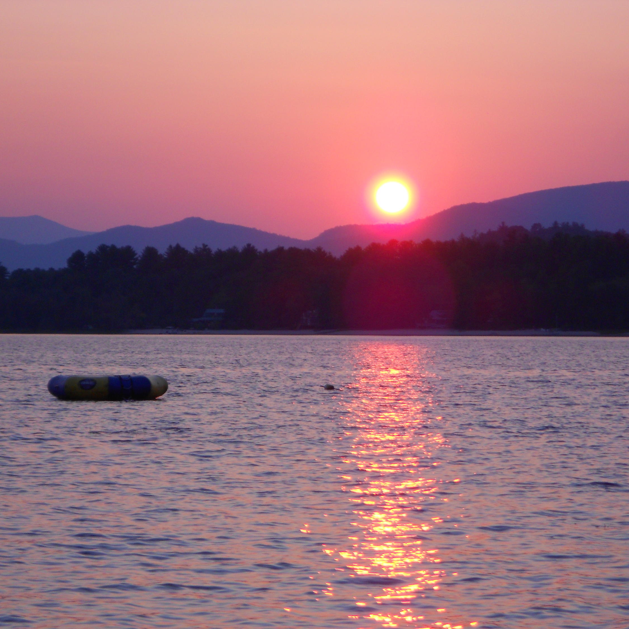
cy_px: 315
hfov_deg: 11.3
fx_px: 3166
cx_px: 389
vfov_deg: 11.3
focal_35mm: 154
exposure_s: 1/100
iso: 80
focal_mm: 23
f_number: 6.5
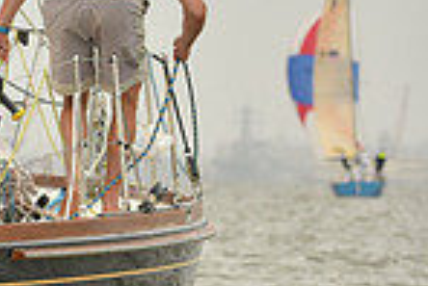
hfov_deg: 2.6
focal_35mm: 784
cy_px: 85
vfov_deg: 1.8
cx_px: -393
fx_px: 9330
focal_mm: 200
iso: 400
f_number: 6.3
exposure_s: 1/800
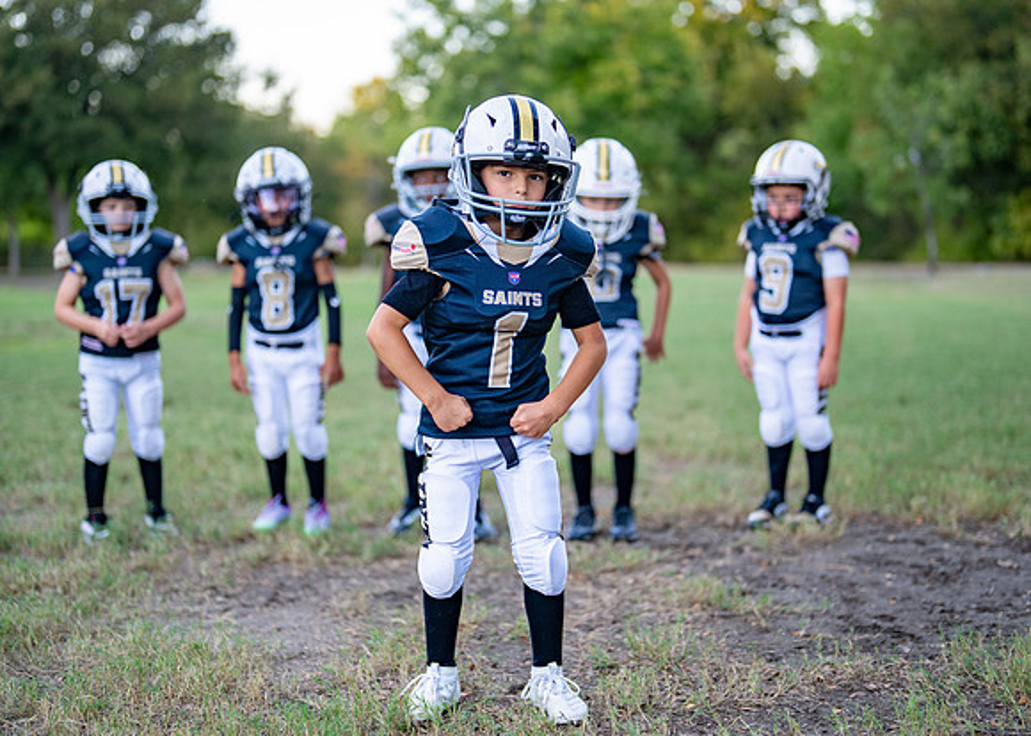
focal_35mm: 58
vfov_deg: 24.6
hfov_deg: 34.0
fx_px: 1688
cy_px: 376
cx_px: 507
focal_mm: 50
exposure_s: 1/800
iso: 500
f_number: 1.2
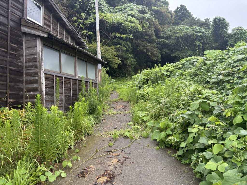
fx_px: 186
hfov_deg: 67.3
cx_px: 124
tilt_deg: +0.3
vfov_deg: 53.1
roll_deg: +1.2
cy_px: 92
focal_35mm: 26
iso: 40
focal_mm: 5.96
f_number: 1.6
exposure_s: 1/121
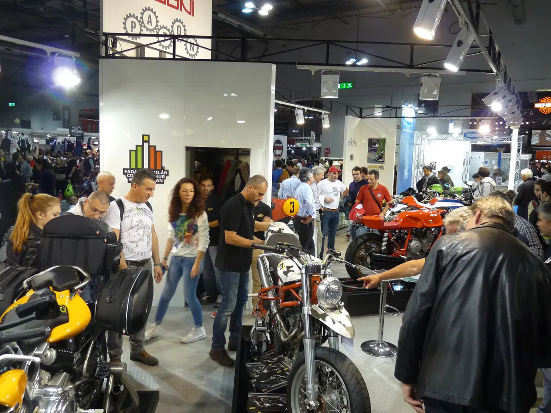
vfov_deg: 51.4
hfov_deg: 65.3
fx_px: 430
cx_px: 276
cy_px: 206
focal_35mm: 27
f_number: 2.8
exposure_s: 1/30
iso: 200
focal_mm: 4.8
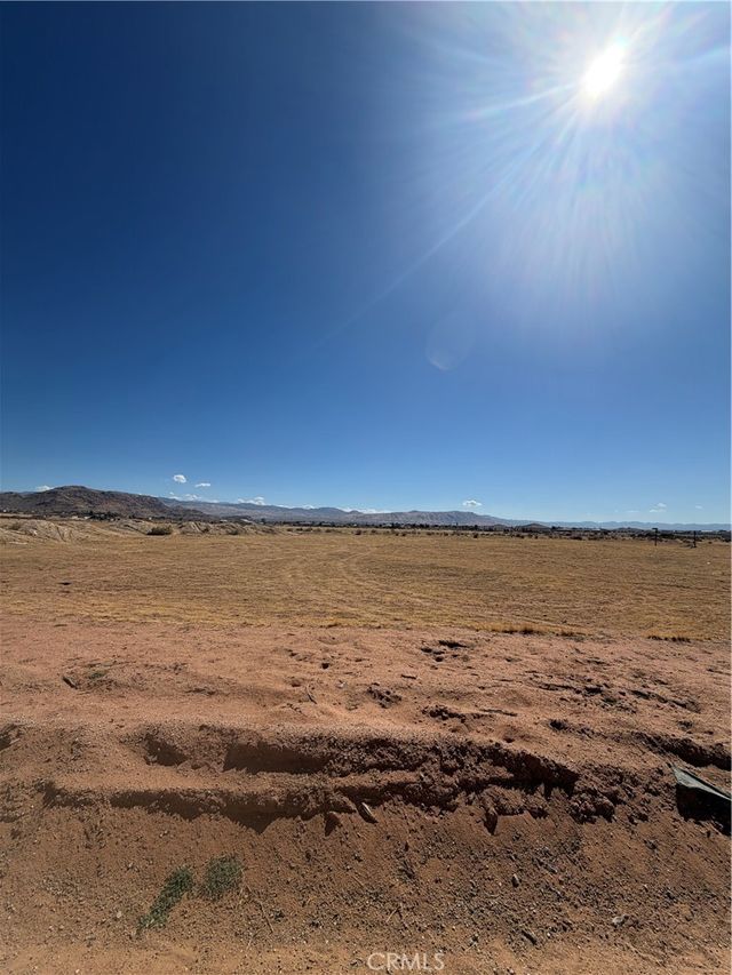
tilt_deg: +5.1
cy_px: 488
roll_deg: -0.9
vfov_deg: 102.1
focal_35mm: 14
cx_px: 366
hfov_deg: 85.7
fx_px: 395
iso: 25
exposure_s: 1/2024
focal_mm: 2.22
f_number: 2.2
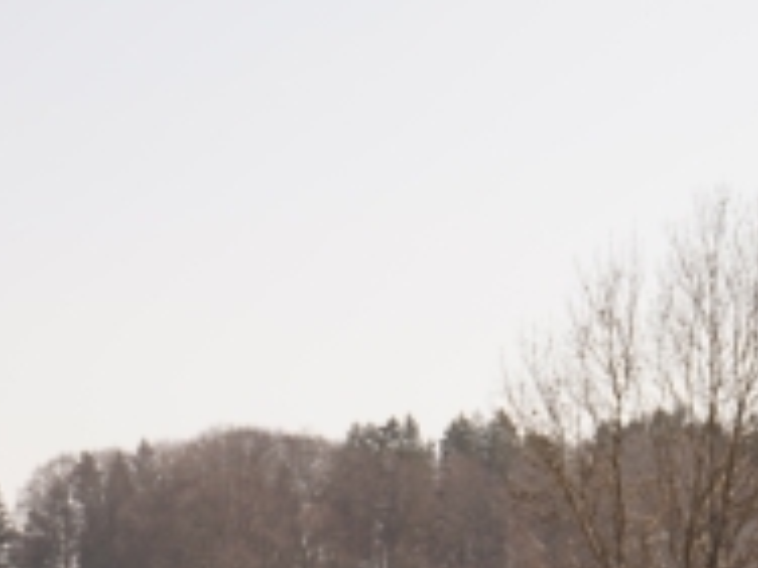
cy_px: 937
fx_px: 5015
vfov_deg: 6.4
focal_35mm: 229
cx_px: 839
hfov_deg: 8.6
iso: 100
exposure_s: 1/200
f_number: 9
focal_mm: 64
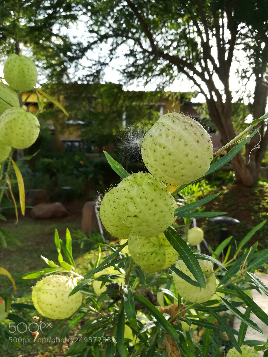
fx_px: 279
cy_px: 173
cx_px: 133
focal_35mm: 27
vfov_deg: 65.3
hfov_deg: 51.4
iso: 50
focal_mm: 3.83
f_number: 2.2
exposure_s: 1/150
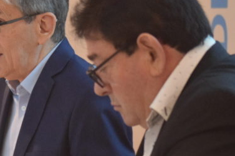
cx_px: -4
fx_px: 1396
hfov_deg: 9.5
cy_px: 98
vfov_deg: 6.4
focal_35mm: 214
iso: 2500
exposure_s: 1/80
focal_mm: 70
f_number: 4.5
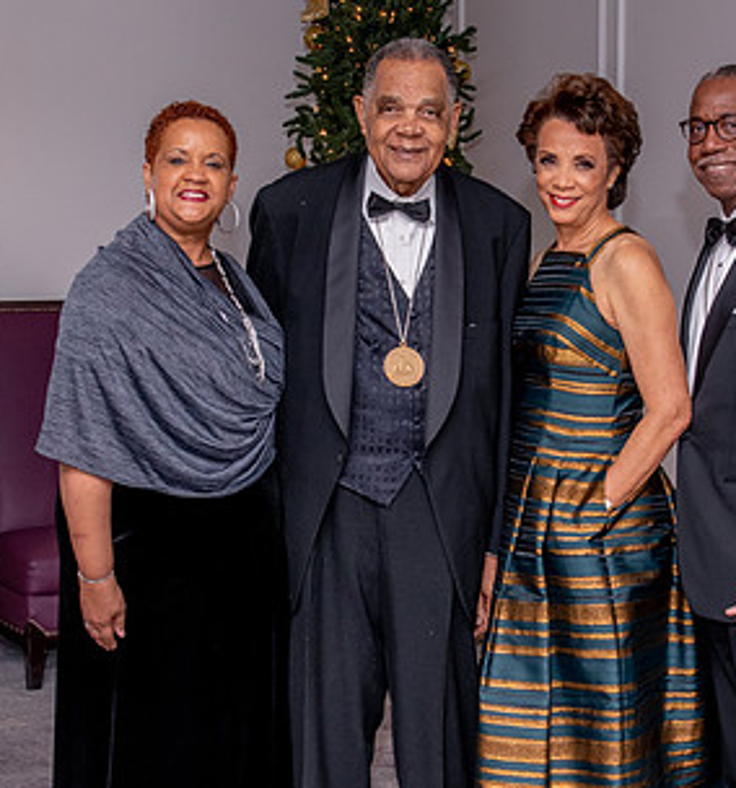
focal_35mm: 82
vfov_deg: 21.8
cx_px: 437
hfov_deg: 20.4
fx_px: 2043
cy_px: 488
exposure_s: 1/80
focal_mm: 32
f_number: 6.3
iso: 500
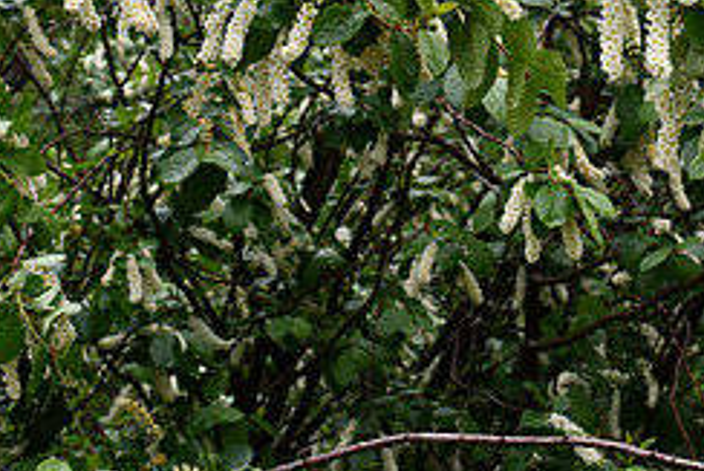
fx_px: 2231
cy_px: -74
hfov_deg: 17.5
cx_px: 716
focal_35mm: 114
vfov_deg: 11.8
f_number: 5.6
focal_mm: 32
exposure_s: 1/250
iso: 400
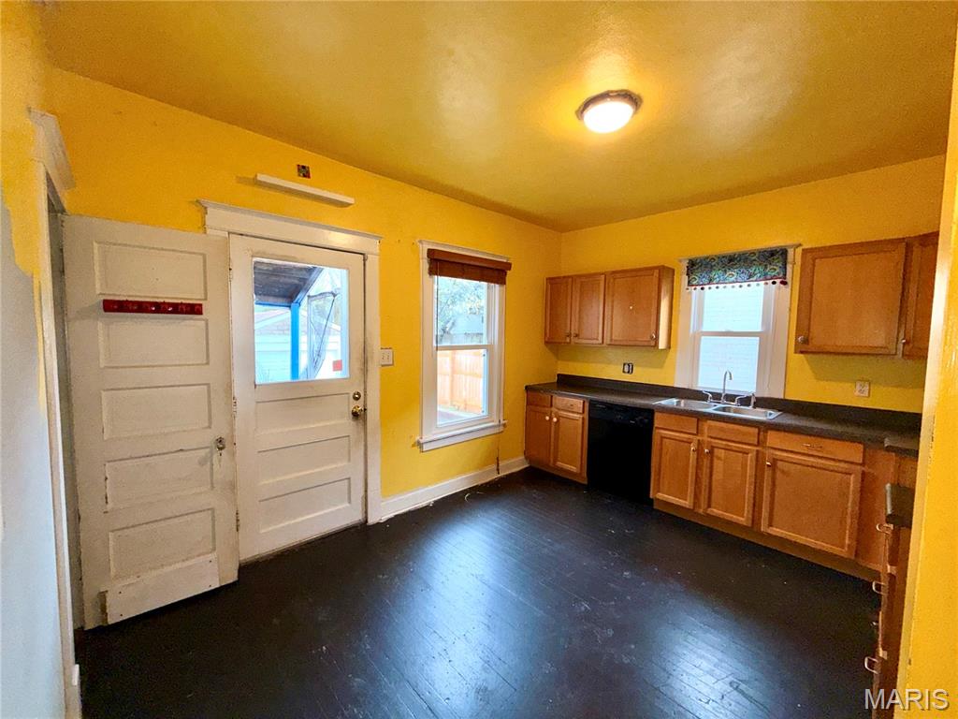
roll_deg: -1.6
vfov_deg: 85.7
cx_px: 479
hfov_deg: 102.1
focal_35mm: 14
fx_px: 387
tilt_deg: -5.1
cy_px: 360
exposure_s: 1/60
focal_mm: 2.22
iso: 32
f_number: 2.2
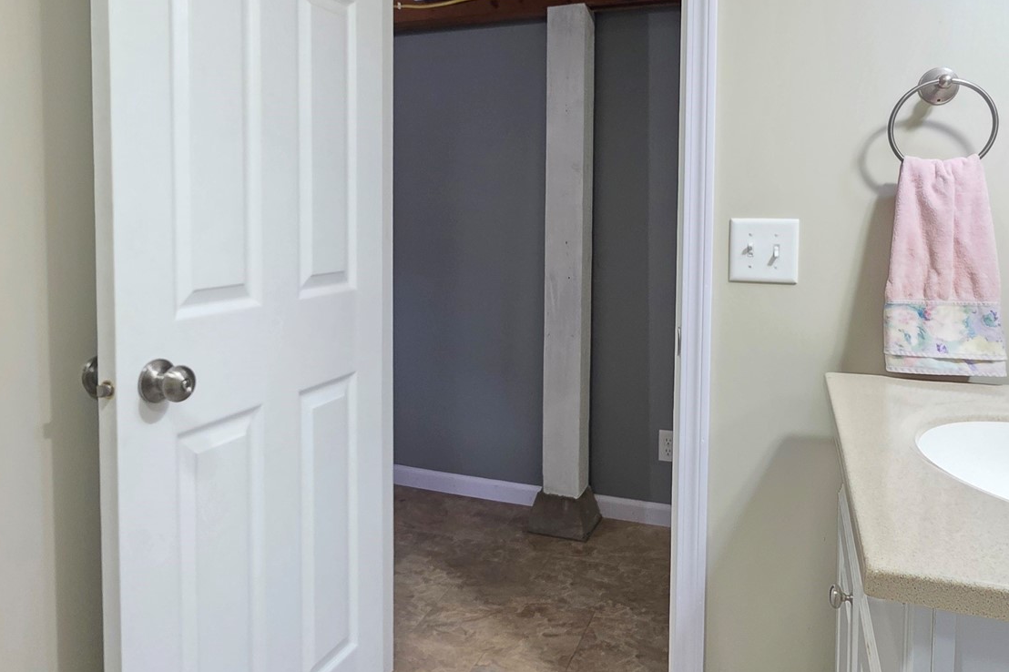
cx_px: 500
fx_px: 700
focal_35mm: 25
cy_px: 254
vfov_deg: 50.8
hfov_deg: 71.5
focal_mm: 2.2
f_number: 1.9
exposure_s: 1/60
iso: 320
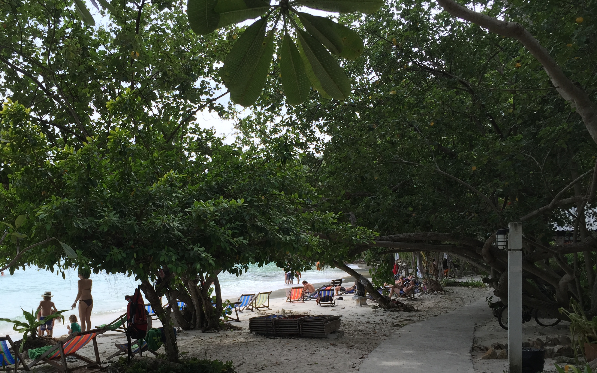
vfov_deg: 35.1
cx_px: 248
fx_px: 586
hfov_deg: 53.7
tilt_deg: +0.8
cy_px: 240
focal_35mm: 36
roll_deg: -2.1
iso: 32
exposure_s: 1/648
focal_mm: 4.15
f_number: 2.2
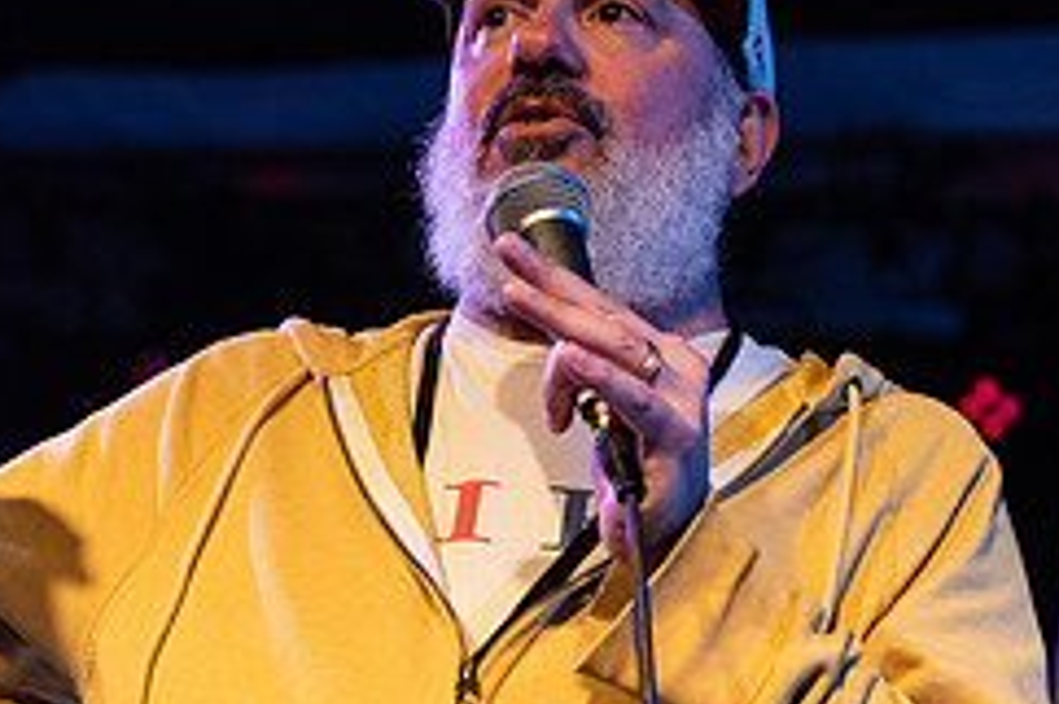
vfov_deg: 9.9
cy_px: 365
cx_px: 459
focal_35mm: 139
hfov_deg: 14.8
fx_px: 4086
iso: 2000
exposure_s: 1/160
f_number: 3.2
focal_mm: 58
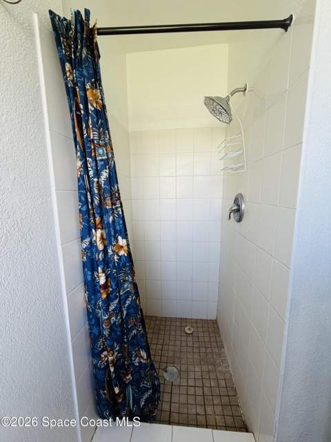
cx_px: 166
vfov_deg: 102.1
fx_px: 178
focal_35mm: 14
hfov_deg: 85.7
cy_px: 221
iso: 160
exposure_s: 1/121
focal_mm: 2.22
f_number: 2.2
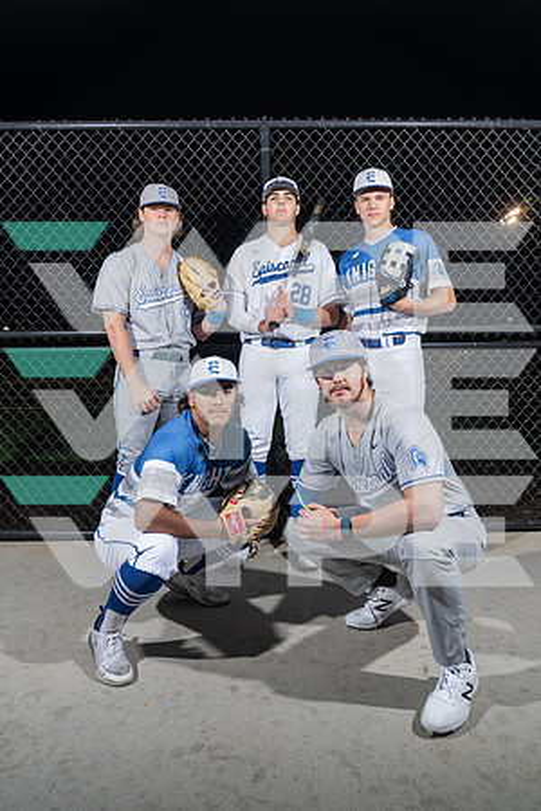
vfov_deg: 73.7
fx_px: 541
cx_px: 270
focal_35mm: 24
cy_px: 406
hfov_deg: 53.1
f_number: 7.1
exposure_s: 1/125
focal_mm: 24
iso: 200
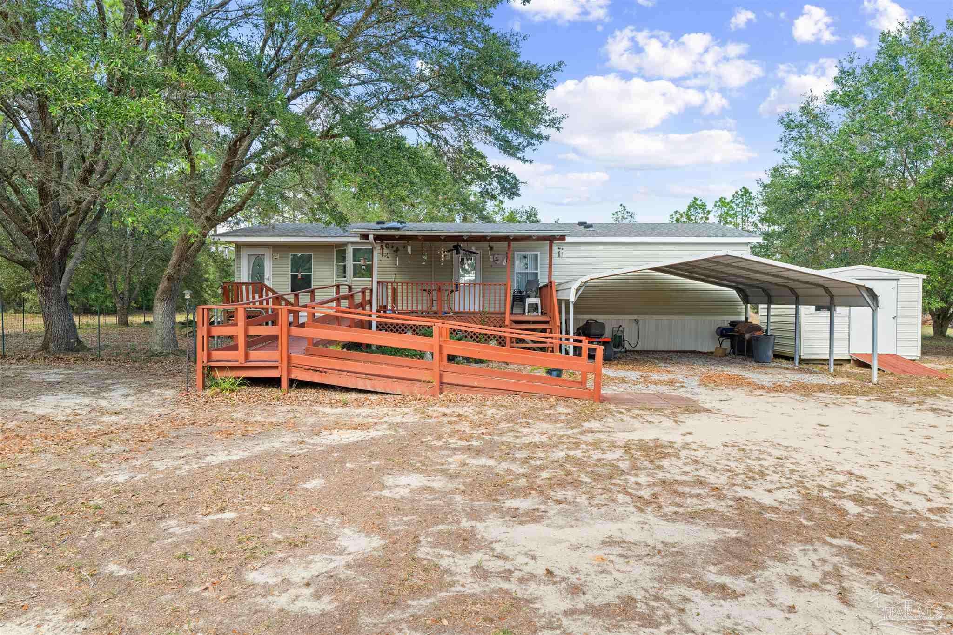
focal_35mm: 21
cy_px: 318
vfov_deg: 59.5
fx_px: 556
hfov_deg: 81.2
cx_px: 476
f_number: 8
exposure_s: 1/6
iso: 64
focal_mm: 21
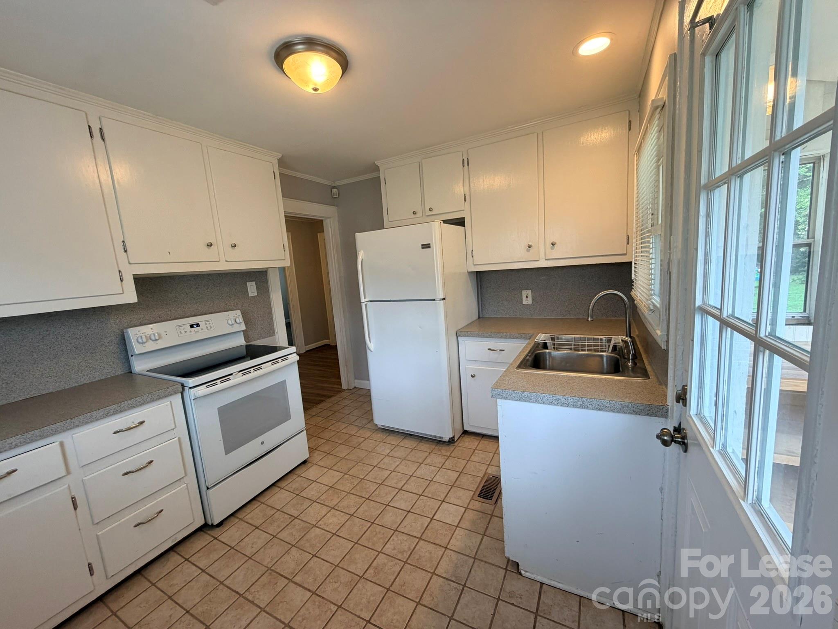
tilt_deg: -8.6
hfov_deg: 102.1
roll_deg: +4.0
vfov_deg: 85.7
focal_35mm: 14
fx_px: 339
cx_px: 419
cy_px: 314
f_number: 2.2
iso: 160
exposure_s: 1/120
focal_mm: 2.22
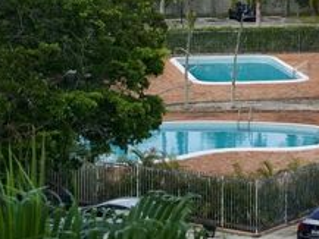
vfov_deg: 9.6
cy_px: -21
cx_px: 273
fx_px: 1411
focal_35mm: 153
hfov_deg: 12.8
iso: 200
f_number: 5.6
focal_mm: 36
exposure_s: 1/250
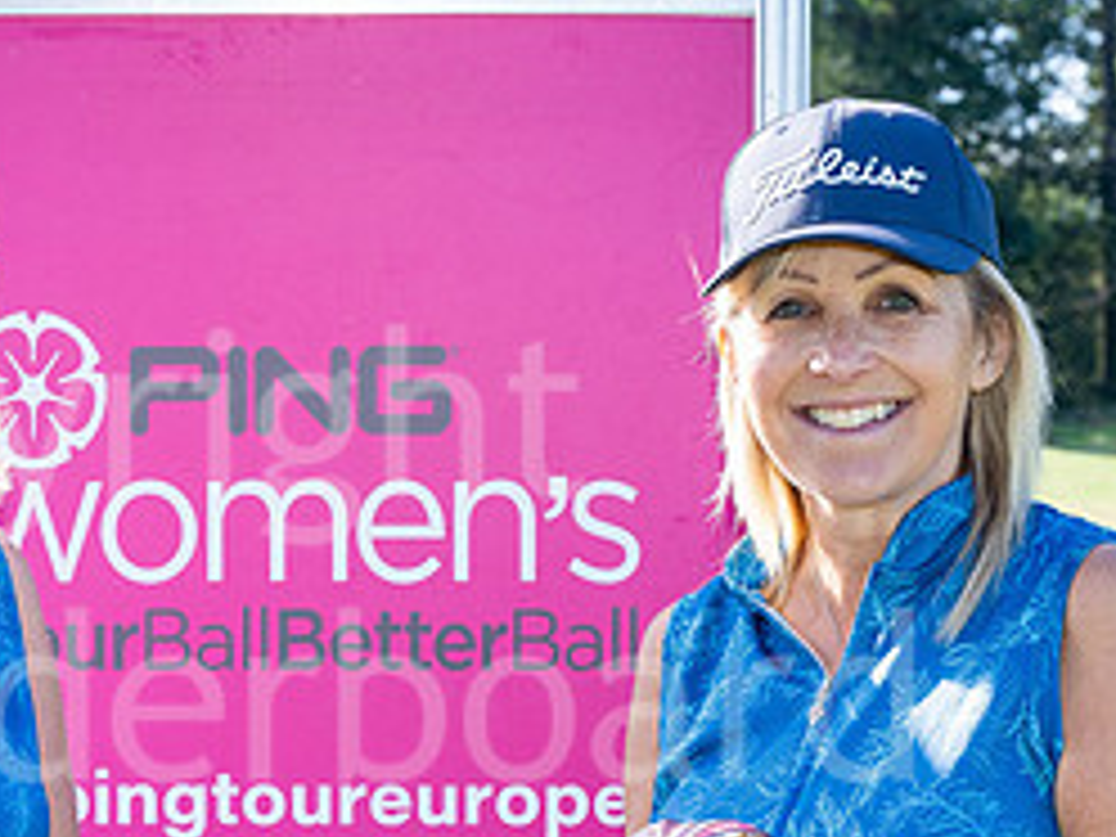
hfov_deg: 14.1
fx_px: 4481
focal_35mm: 139
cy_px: 745
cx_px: 270
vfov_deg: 10.6
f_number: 8
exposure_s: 1/125
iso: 200
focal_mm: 55
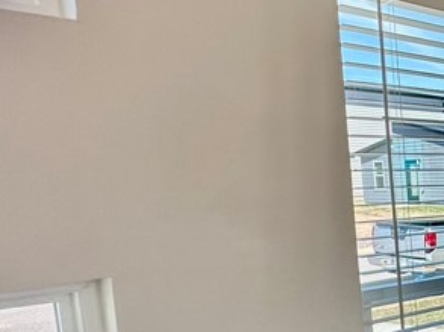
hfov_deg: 25.1
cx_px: 723
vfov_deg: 29.2
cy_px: 243
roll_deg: +1.1
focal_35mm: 49
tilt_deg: -6.4
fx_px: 628
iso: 40
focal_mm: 2.22
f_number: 2.2
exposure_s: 1/252
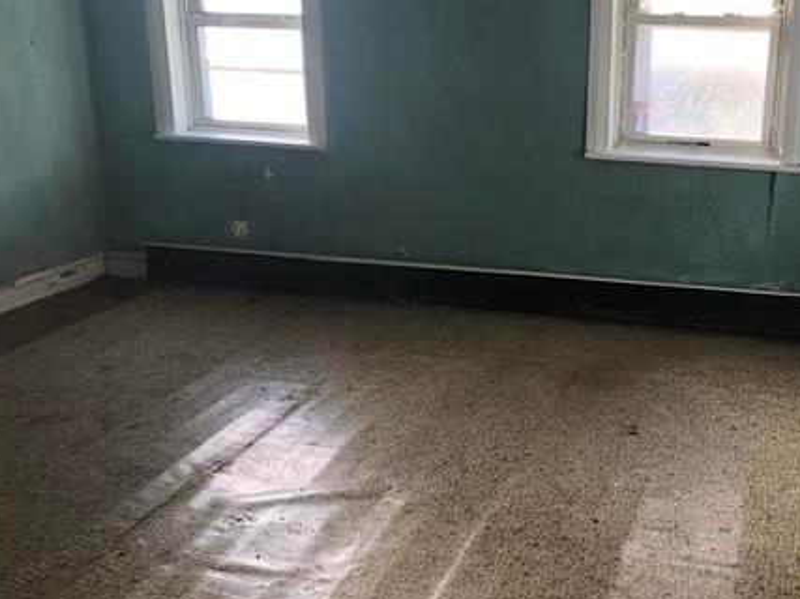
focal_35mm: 42
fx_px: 970
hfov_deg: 44.5
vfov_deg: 34.3
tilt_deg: -13.9
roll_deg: +0.0
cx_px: 495
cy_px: 251
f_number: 1.8
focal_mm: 4
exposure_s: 1/120
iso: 64
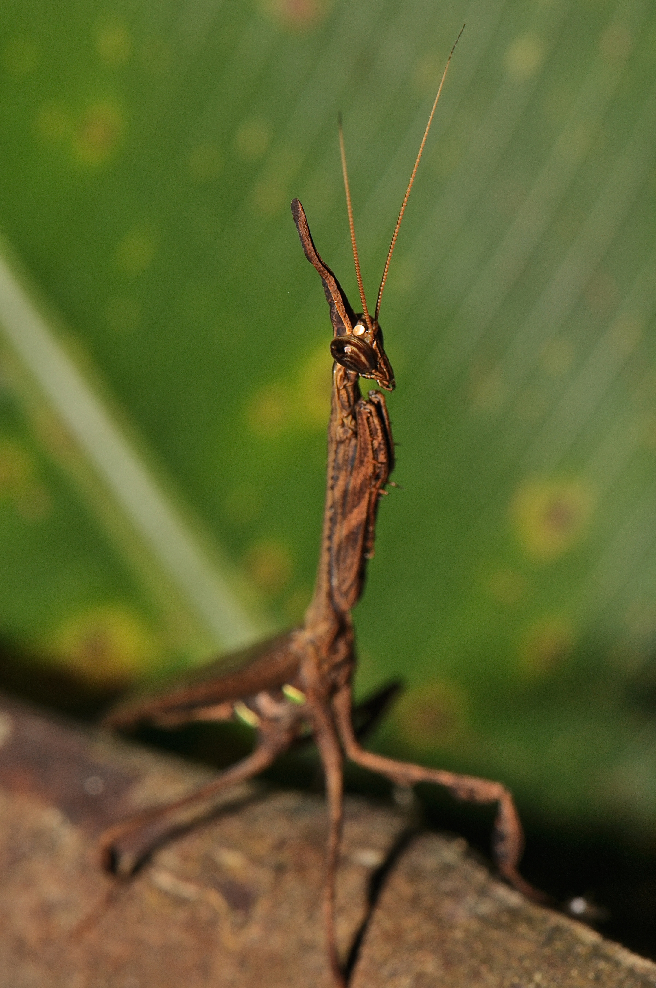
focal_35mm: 158
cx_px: 328
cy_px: 494
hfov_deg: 8.7
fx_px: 4316
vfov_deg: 13.1
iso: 160
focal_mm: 105
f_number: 18
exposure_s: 1/200
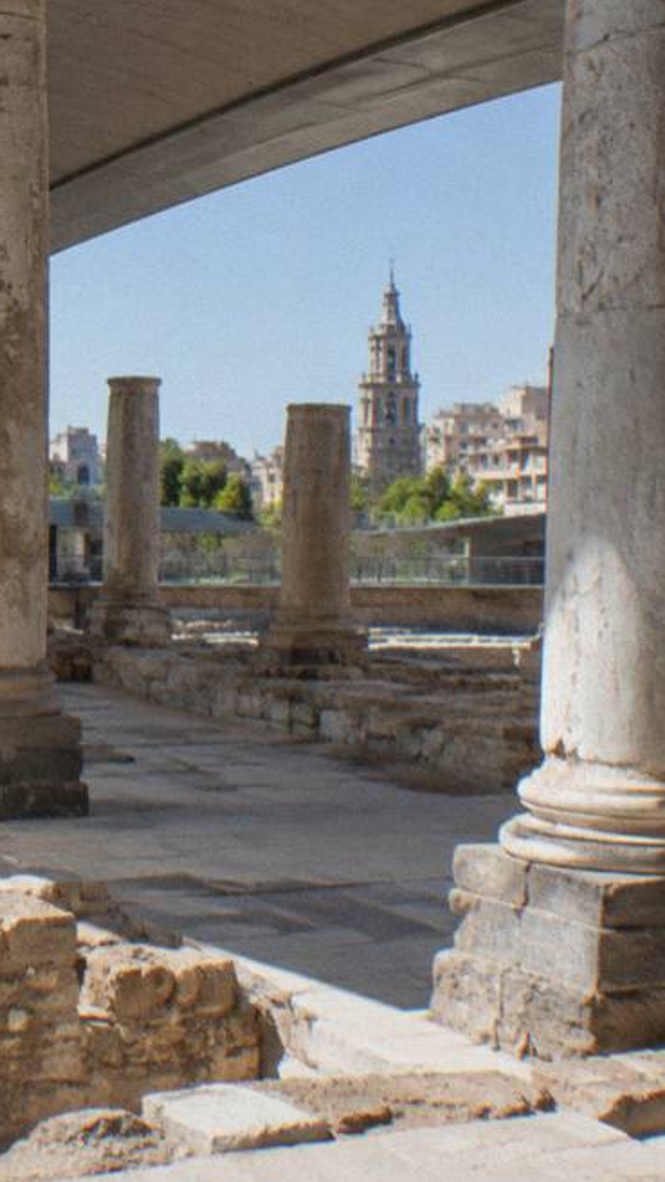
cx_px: 144
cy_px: 595
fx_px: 2351
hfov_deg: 16.0
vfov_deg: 28.2
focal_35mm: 75
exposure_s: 1/640
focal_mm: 47
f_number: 7.1
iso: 500
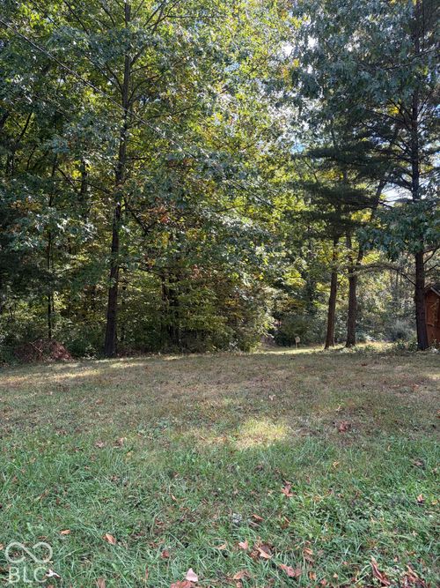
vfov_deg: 67.3
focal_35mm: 26
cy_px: 294
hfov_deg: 53.0
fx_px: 441
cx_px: 220
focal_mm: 5.96
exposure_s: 1/334
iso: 64
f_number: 1.6
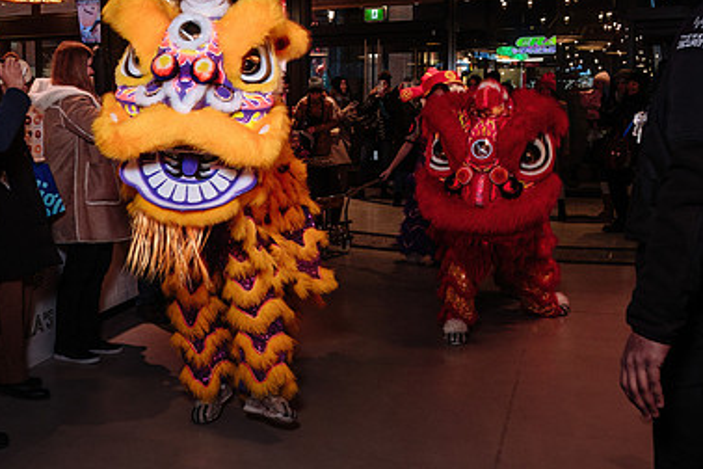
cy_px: 175
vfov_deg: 30.4
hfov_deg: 43.4
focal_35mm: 44
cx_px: 199
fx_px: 859
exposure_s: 1/60
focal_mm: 16
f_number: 4
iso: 125
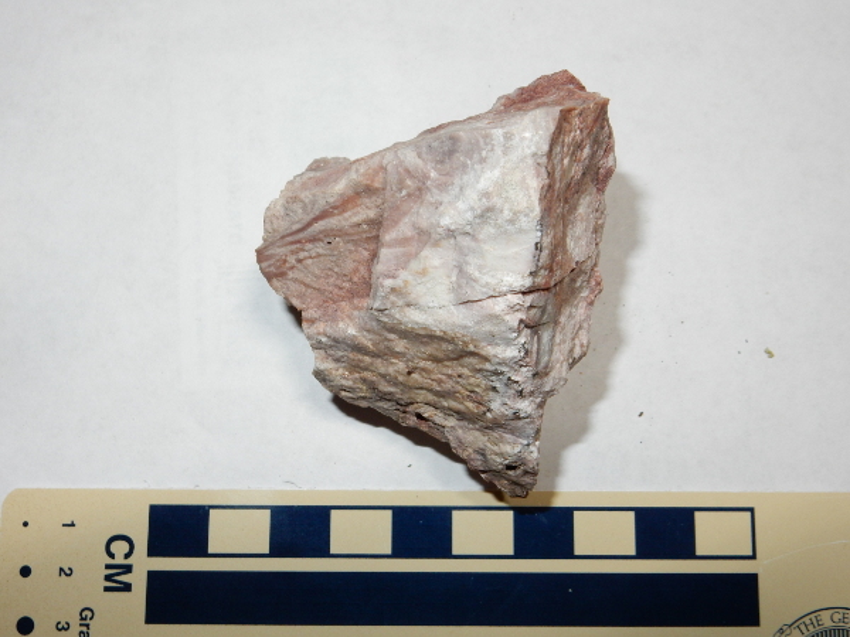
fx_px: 884
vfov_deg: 39.7
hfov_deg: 51.4
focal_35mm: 36
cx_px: 425
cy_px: 318
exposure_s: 1/30
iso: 200
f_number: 5.6
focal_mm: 6.4
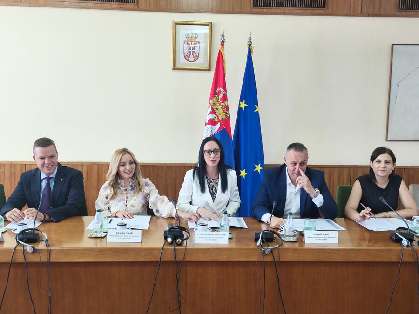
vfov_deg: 40.7
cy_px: 157
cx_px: 210
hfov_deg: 52.6
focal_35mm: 35
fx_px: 424
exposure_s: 1/50
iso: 250
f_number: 1.7
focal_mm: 5.35
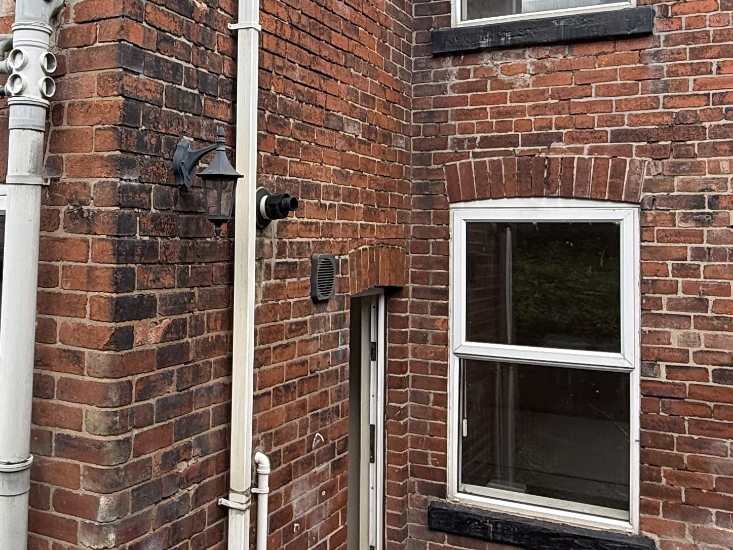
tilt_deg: +3.6
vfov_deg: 36.5
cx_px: 248
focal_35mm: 39
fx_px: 826
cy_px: 193
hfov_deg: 47.1
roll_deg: -0.4
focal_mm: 2.22
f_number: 2.2
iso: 64
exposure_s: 1/298
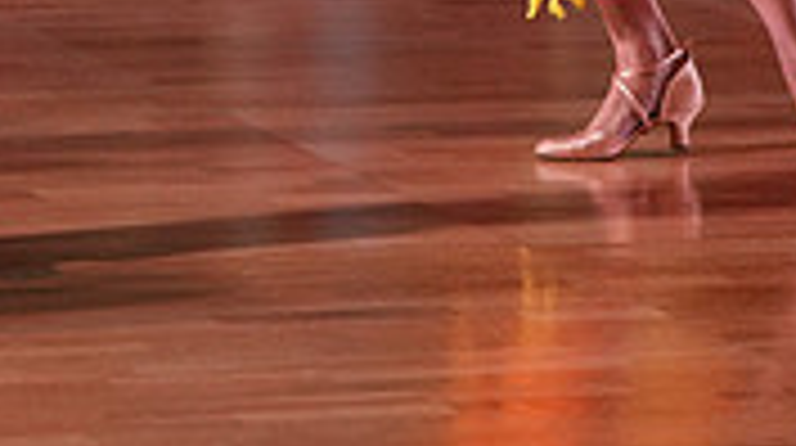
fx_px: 5080
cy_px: -473
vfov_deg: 4.9
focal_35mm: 241
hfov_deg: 9.0
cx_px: 501
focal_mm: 70
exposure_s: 1/500
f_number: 4
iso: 1600
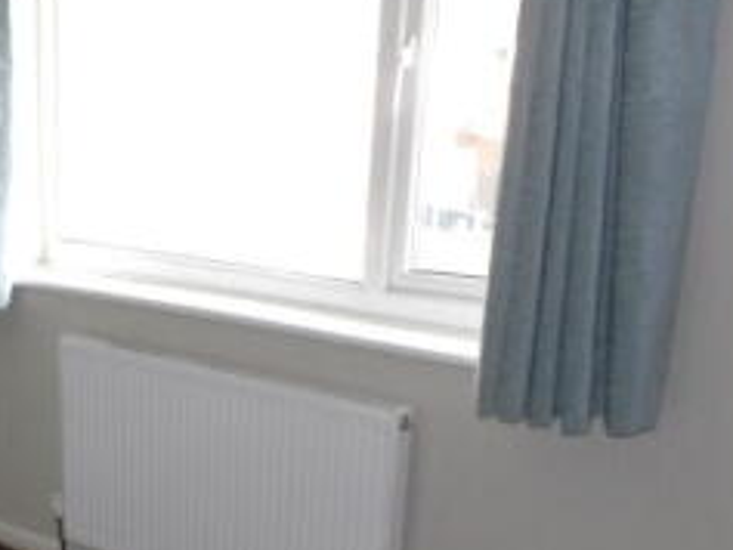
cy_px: 555
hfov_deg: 31.8
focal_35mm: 59
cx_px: 147
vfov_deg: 23.7
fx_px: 1250
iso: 250
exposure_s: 1/15
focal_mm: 4.3
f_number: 4.1
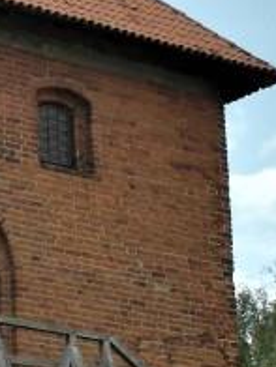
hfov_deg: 7.8
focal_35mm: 188
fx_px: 1999
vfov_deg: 10.5
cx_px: -68
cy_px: 210
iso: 200
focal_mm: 7.8
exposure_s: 1/1500
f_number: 4.7
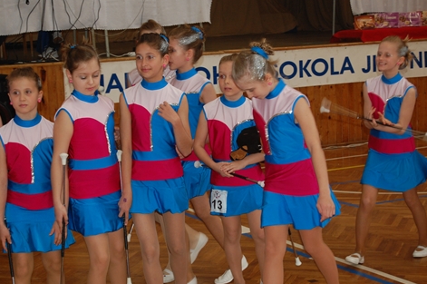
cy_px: 144
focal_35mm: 88
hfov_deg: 23.3
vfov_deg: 15.6
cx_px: 205
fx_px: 1037
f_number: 5.6
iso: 560
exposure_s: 1/60
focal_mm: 55
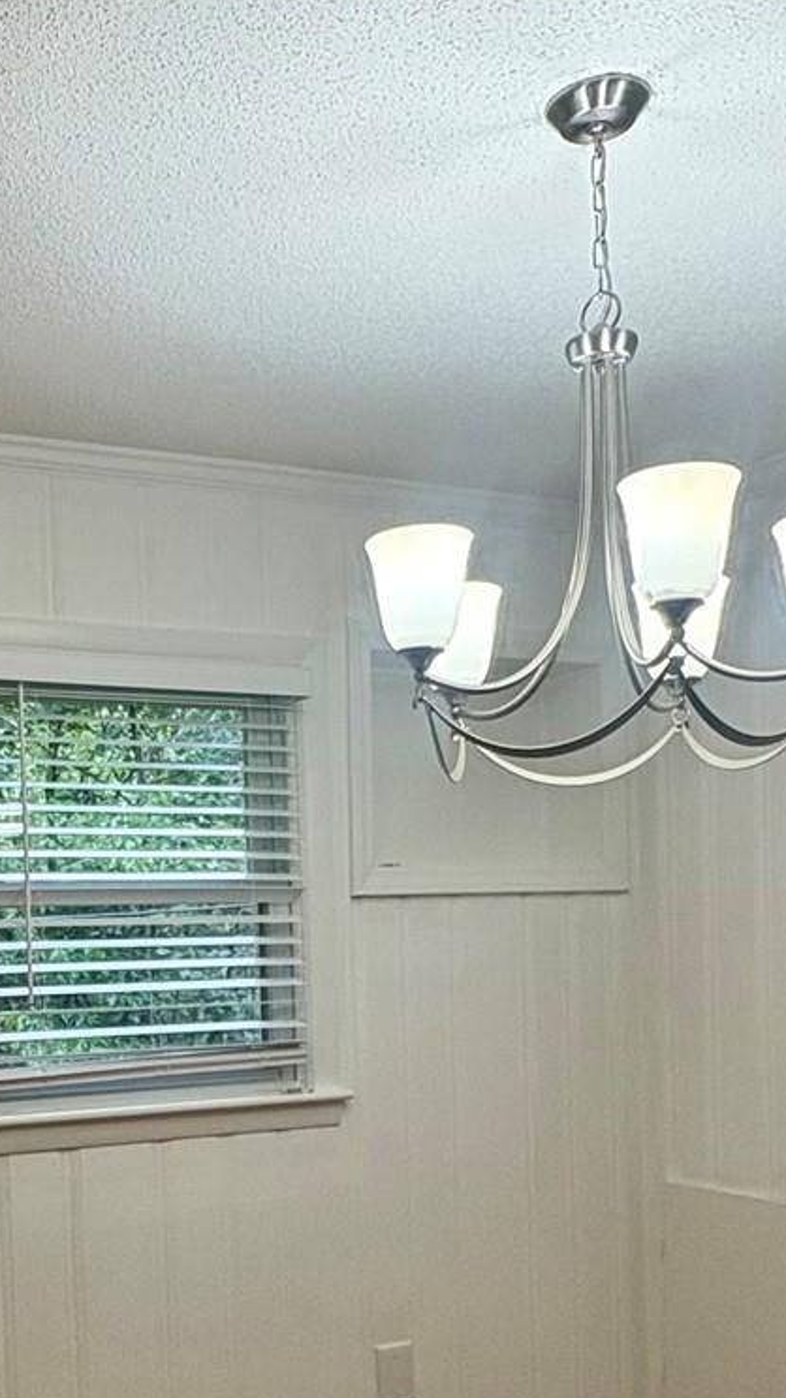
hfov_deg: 27.6
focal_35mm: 42
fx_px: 1558
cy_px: 1017
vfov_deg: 46.9
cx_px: 122
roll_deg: +2.2
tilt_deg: -1.7
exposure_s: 1/120
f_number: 2.2
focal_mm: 2.22
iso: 200
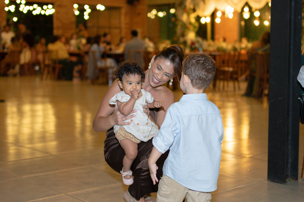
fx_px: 536
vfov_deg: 21.4
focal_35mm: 63
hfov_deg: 31.7
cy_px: 83
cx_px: 152
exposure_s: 1/400
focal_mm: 35
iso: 1000
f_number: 1.6
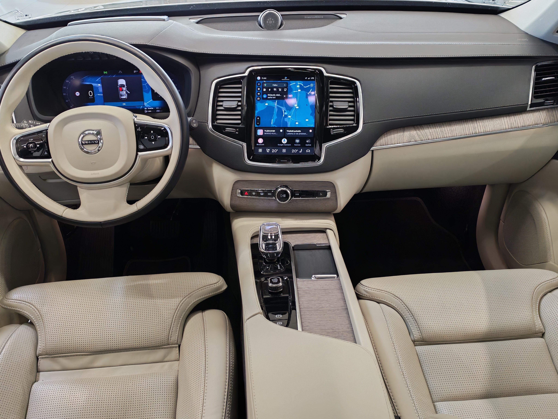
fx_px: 516
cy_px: 210
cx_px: 279
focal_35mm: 32
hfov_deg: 56.8
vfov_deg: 44.2
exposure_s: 1/100
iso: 1000
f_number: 1.9
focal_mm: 6.12
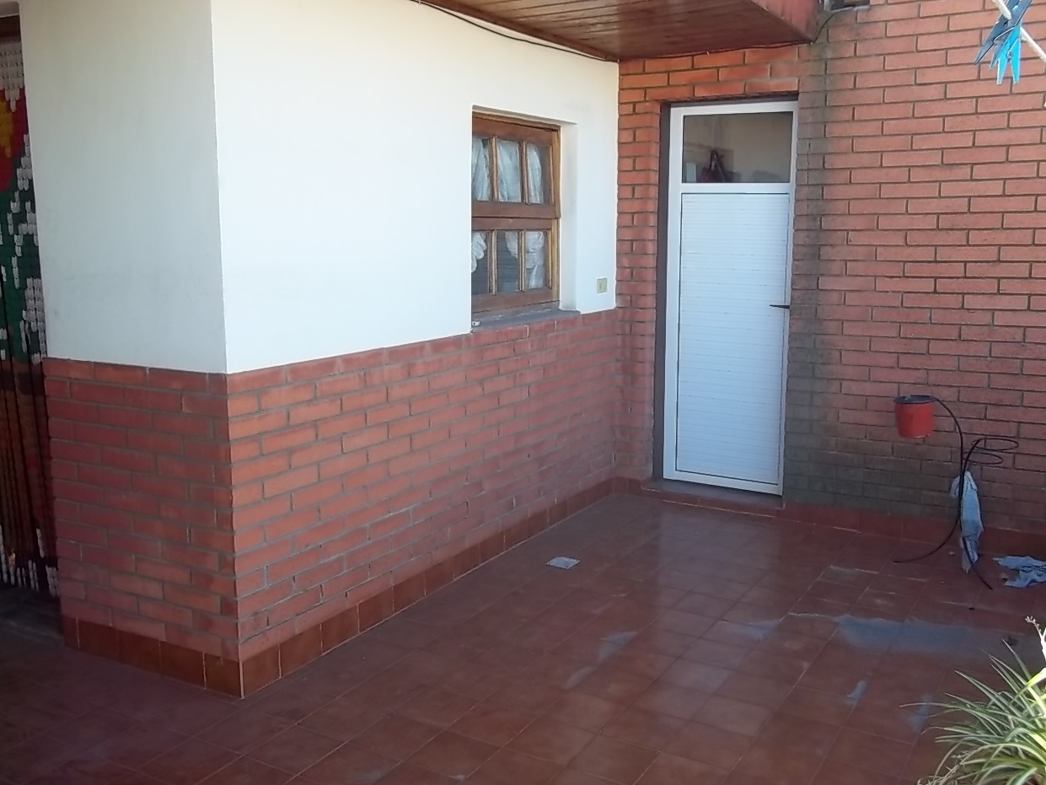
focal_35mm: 33
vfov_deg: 43.0
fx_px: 997
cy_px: 395
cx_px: 523
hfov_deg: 55.3
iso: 80
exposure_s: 1/160
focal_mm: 5.7
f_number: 2.9
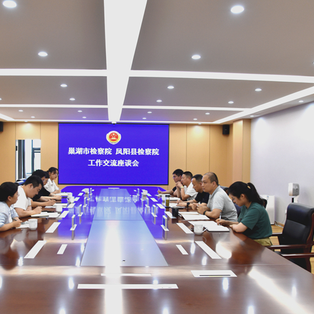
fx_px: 339
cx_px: 126
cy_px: 168
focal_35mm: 33
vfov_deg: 49.7
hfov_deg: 49.4
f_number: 5
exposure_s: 1/100
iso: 400
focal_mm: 24
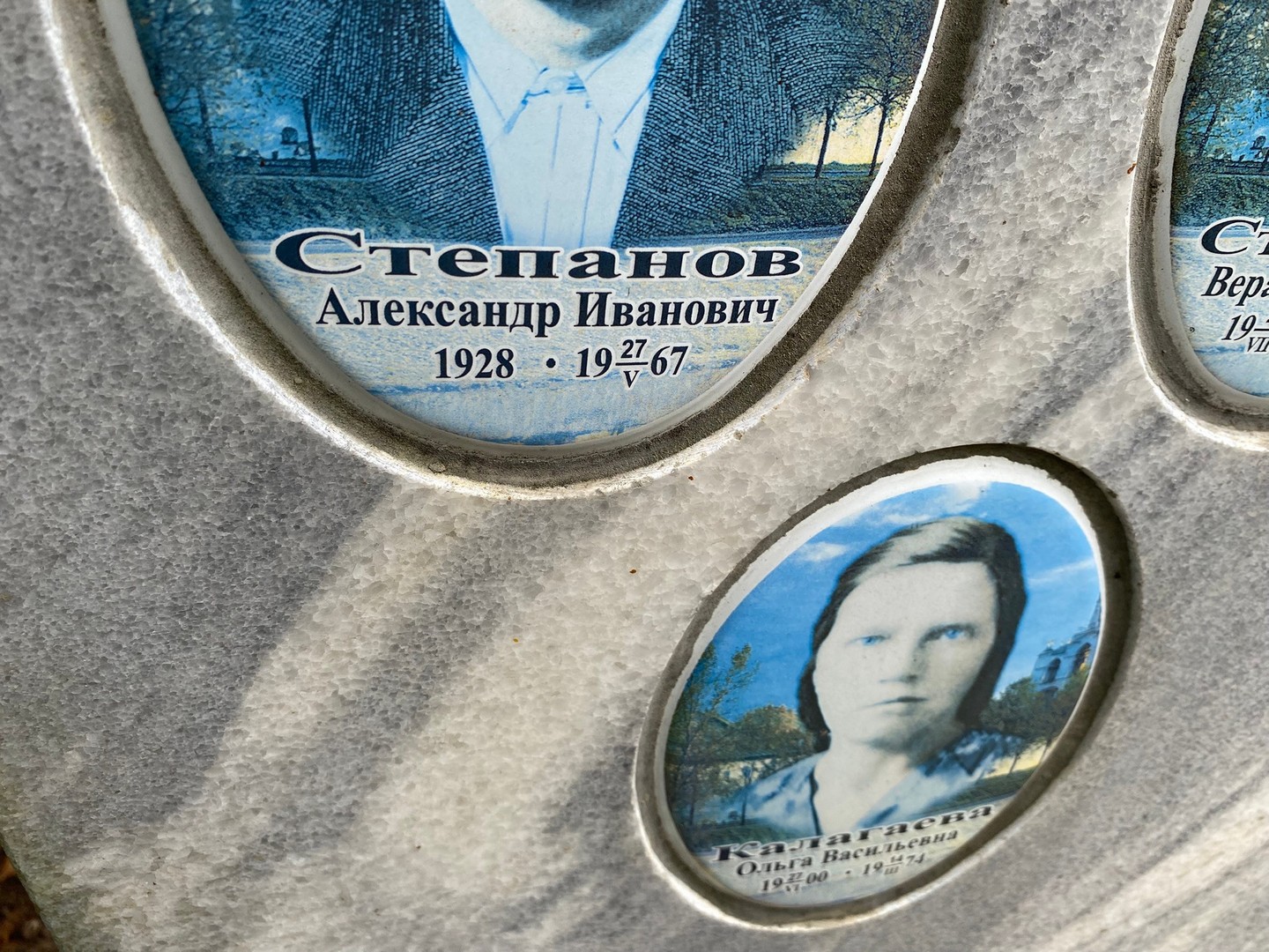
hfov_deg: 67.3
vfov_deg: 53.1
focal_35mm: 26
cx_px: 634
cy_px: 476
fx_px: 953
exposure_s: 1/633
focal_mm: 4.25
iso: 32
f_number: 1.8
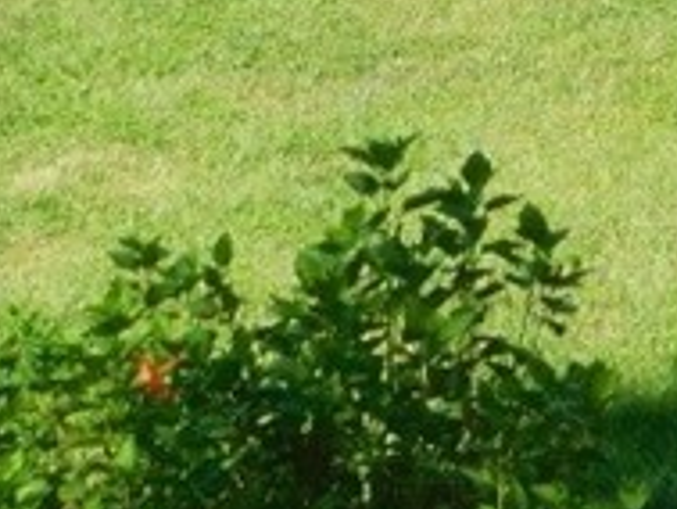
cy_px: -842
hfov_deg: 5.5
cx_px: 609
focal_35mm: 357
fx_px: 6986
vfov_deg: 4.1
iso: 125
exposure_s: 1/320
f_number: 4.2
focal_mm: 11.7
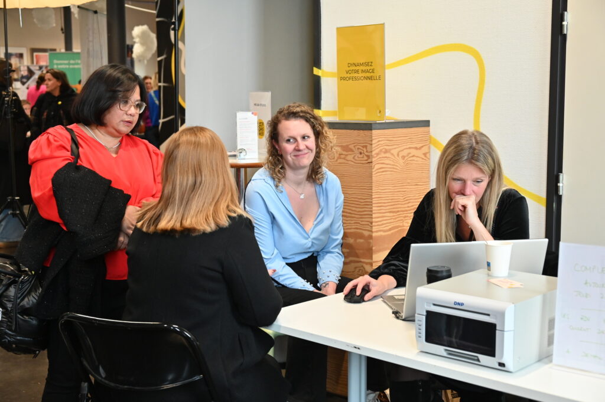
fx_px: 840
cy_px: 201
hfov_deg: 39.6
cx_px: 302
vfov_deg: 26.9
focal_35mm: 50
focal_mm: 50
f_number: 5.6
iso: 2200
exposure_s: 1/50
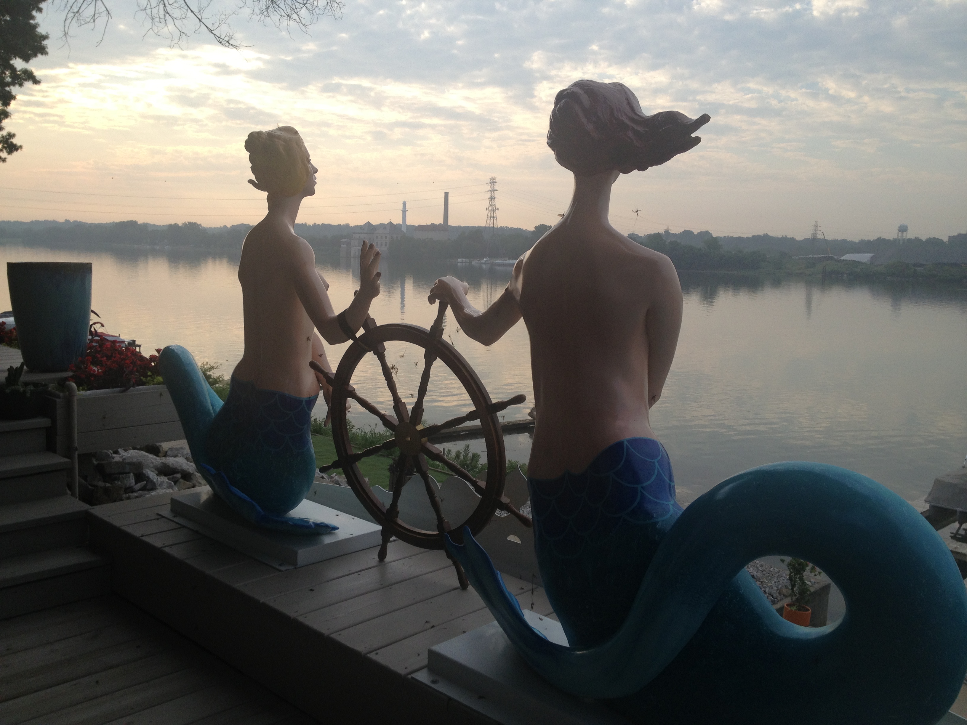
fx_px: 978
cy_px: 362
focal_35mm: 35
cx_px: 484
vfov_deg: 40.7
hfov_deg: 52.6
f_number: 2.4
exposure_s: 1/649
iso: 50
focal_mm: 4.28
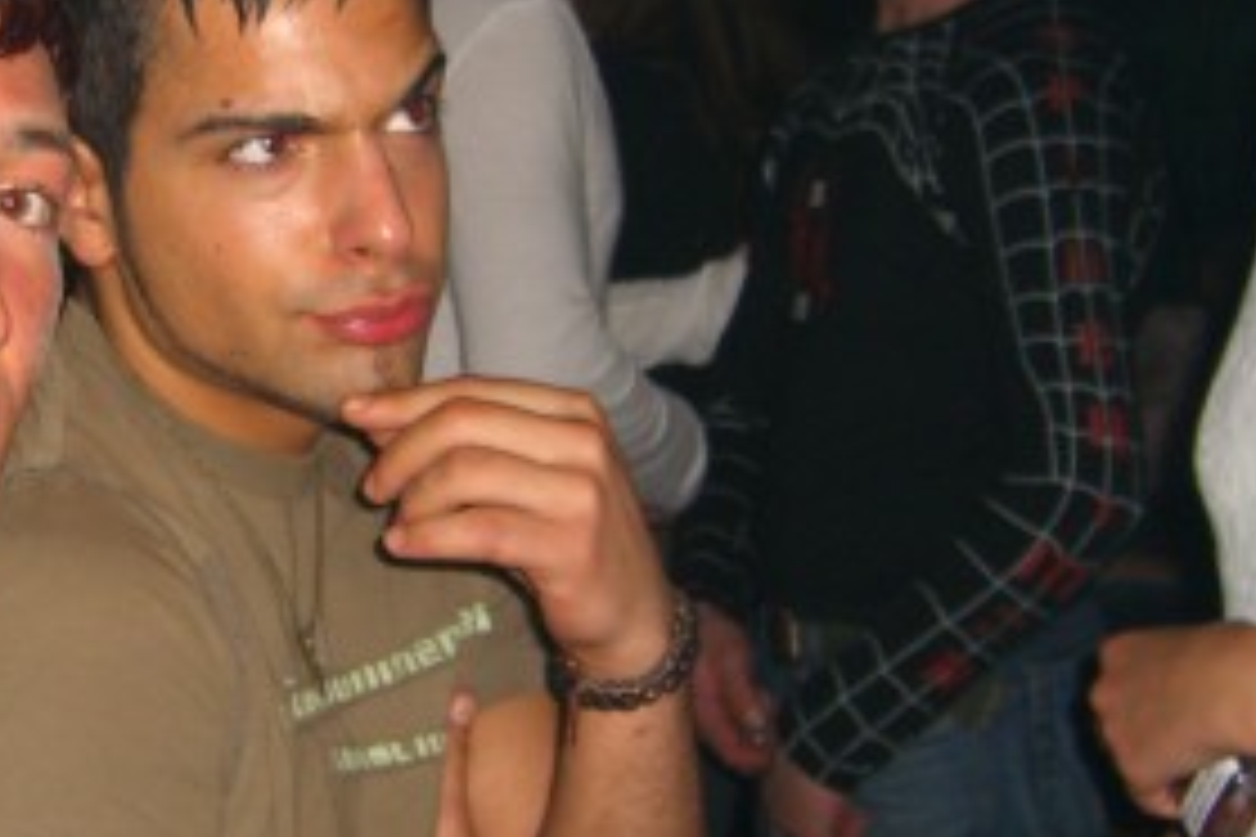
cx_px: 212
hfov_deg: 23.5
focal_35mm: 85
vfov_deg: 16.1
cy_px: 356
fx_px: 2965
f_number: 2.8
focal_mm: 7.9
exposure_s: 1/60
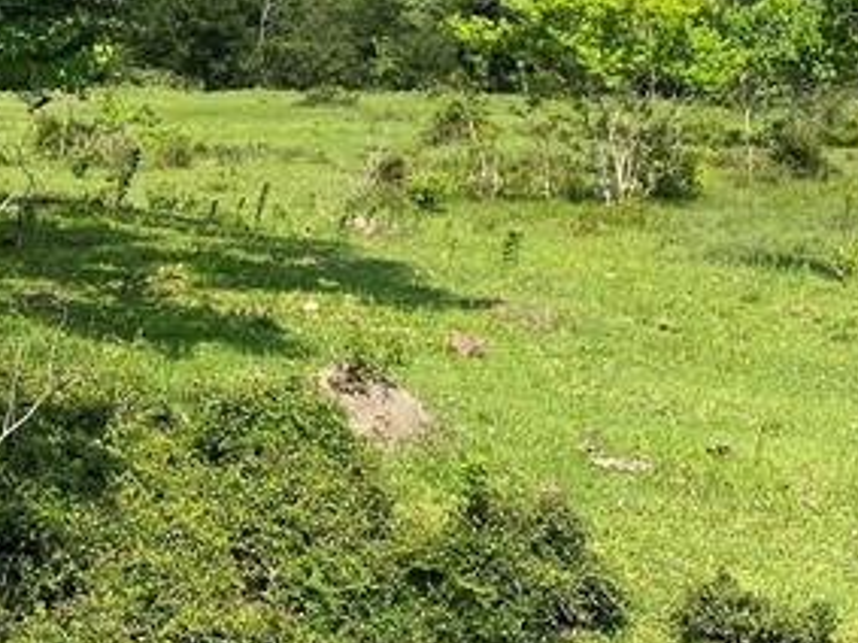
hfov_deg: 20.4
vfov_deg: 15.5
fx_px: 2329
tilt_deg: -0.2
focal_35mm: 94
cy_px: 24
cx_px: 73
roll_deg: +0.6
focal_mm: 4.25
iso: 32
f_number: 1.8
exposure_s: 1/2410
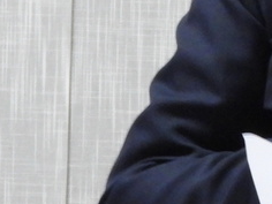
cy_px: -17
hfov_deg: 1.4
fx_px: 11001
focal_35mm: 1400
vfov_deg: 1.1
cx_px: 542
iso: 800
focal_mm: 49.5
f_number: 4.5
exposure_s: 1/10
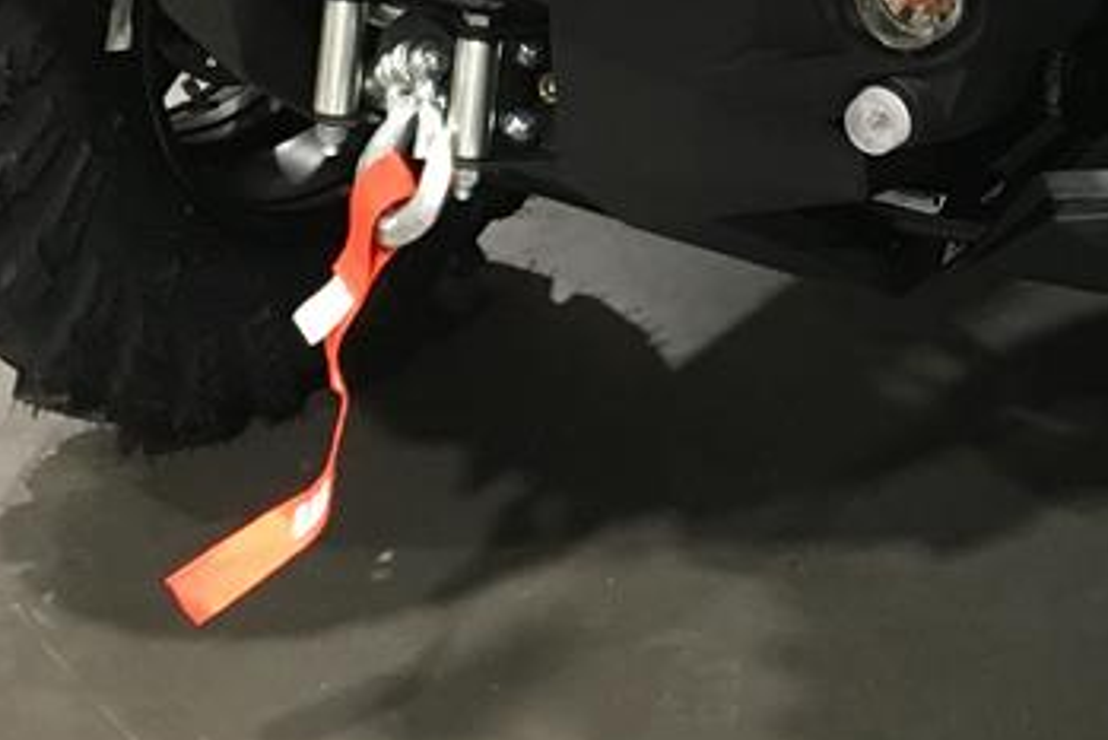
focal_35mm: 108
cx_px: 1162
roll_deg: -1.2
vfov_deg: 12.2
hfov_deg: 18.3
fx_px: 3325
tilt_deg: -19.5
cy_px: -321
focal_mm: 4.15
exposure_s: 1/20
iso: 200
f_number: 2.2
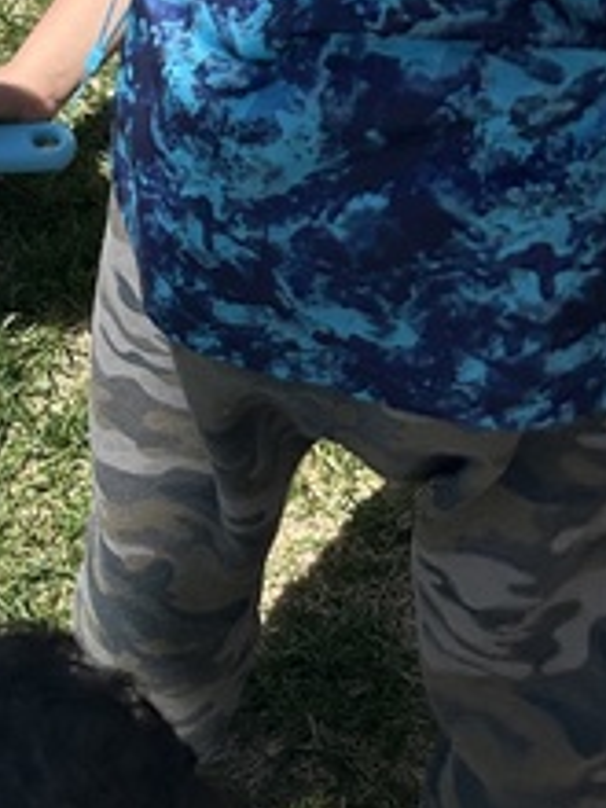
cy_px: 323
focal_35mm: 121
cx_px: -187
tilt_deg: -44.3
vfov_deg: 16.3
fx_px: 2824
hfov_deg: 11.9
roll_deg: -3.8
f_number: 1.5
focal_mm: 5.7
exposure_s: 1/3571
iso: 50
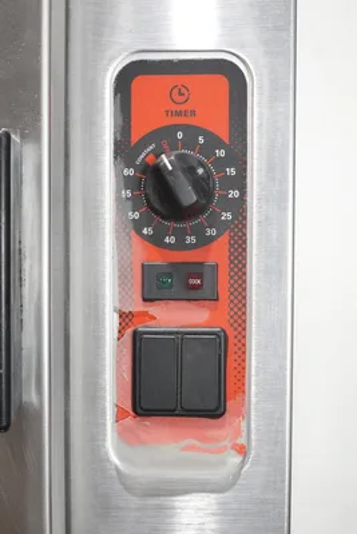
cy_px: 267
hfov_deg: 28.7
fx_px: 698
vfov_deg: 41.9
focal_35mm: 47
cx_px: 178
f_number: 4
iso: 1600
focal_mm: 17.53
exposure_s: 1/50
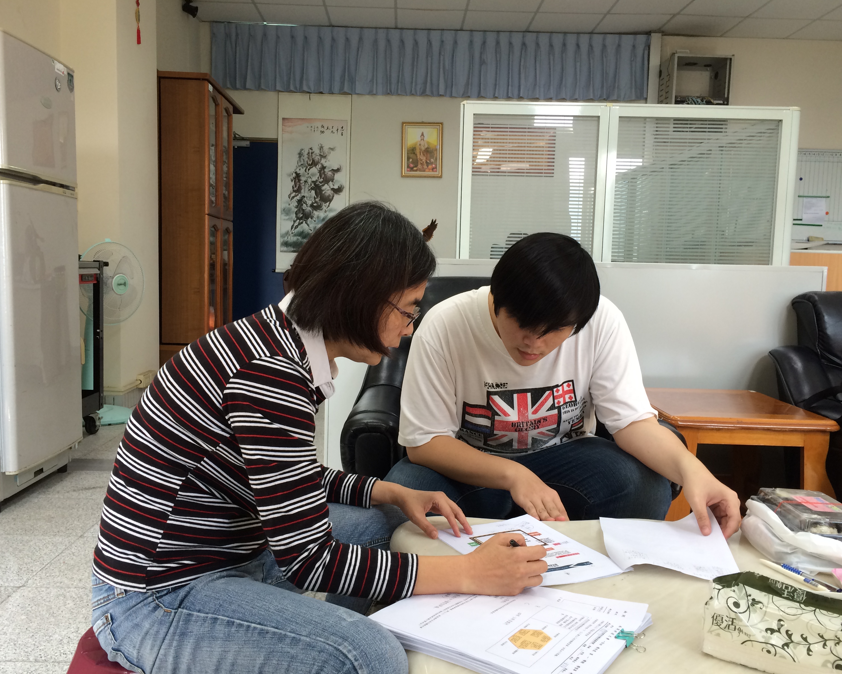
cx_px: 410
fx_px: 773
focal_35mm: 31
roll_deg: -1.5
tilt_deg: -6.1
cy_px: 338
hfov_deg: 57.2
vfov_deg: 47.1
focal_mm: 4.15
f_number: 2.2
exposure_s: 1/40
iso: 32
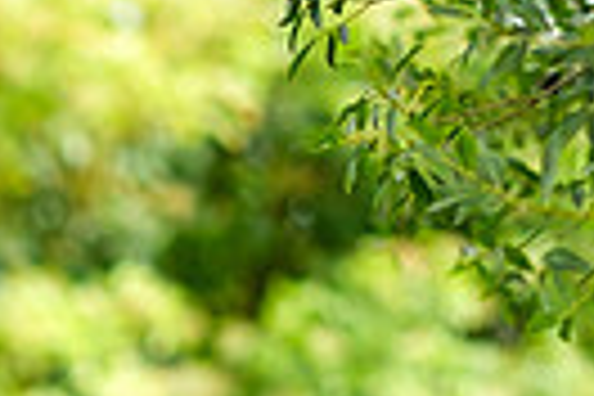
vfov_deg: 1.9
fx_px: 12094
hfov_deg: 2.8
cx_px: -509
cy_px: 575
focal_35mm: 733
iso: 160
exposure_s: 1/500
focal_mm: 90
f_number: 2
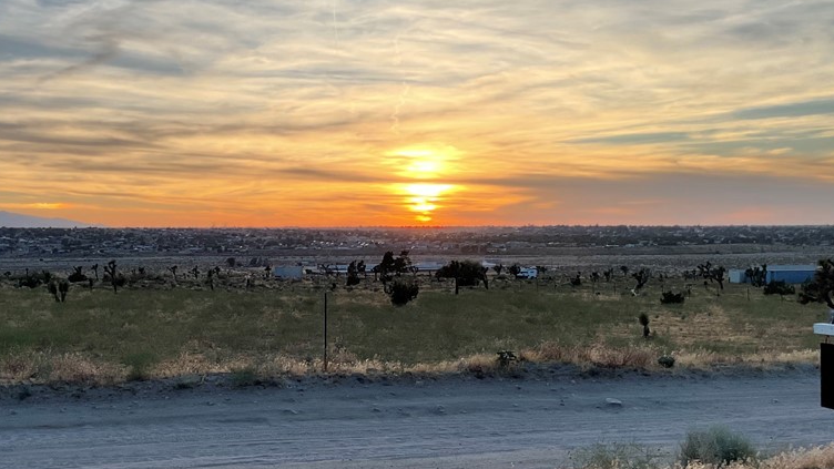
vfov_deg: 27.7
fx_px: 951
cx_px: 316
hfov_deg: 47.0
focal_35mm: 43
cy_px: 230
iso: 25
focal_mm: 3
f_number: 1.8
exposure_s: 1/450
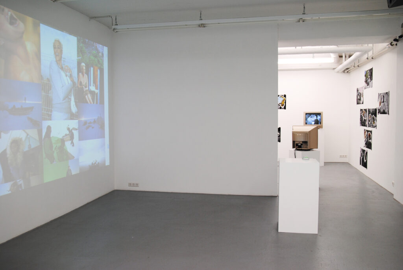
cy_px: 135
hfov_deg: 59.4
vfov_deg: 41.8
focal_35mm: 32
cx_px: 202
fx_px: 353
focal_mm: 21
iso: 200
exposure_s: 1/60
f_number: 4
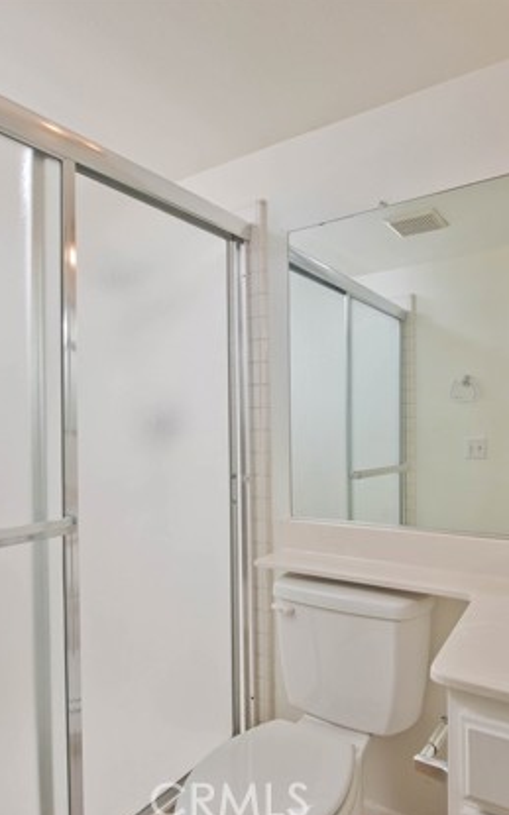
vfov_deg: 79.7
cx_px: 322
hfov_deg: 54.3
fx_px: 489
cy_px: 409
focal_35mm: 22
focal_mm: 14
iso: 400
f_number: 5.6
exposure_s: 1/400
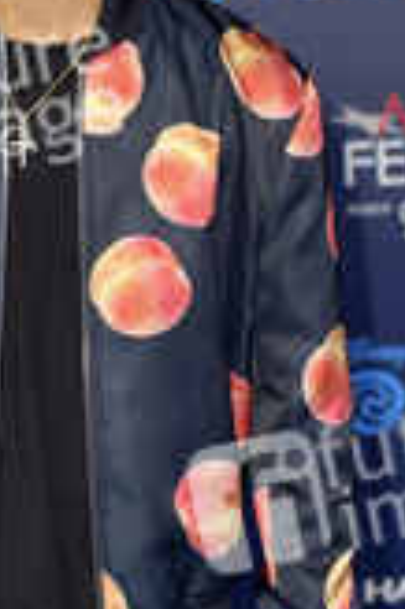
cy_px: 301
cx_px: 43
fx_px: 2892
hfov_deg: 8.0
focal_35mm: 171
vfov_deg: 12.0
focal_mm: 70
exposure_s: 1/320
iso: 400
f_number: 4.5
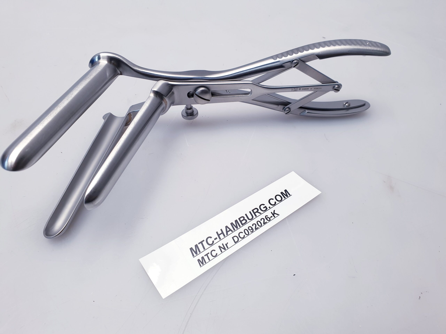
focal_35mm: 26
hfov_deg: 67.3
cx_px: 223
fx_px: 335
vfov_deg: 53.1
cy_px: 167
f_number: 2.4
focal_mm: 4.3
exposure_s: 1/50
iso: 50
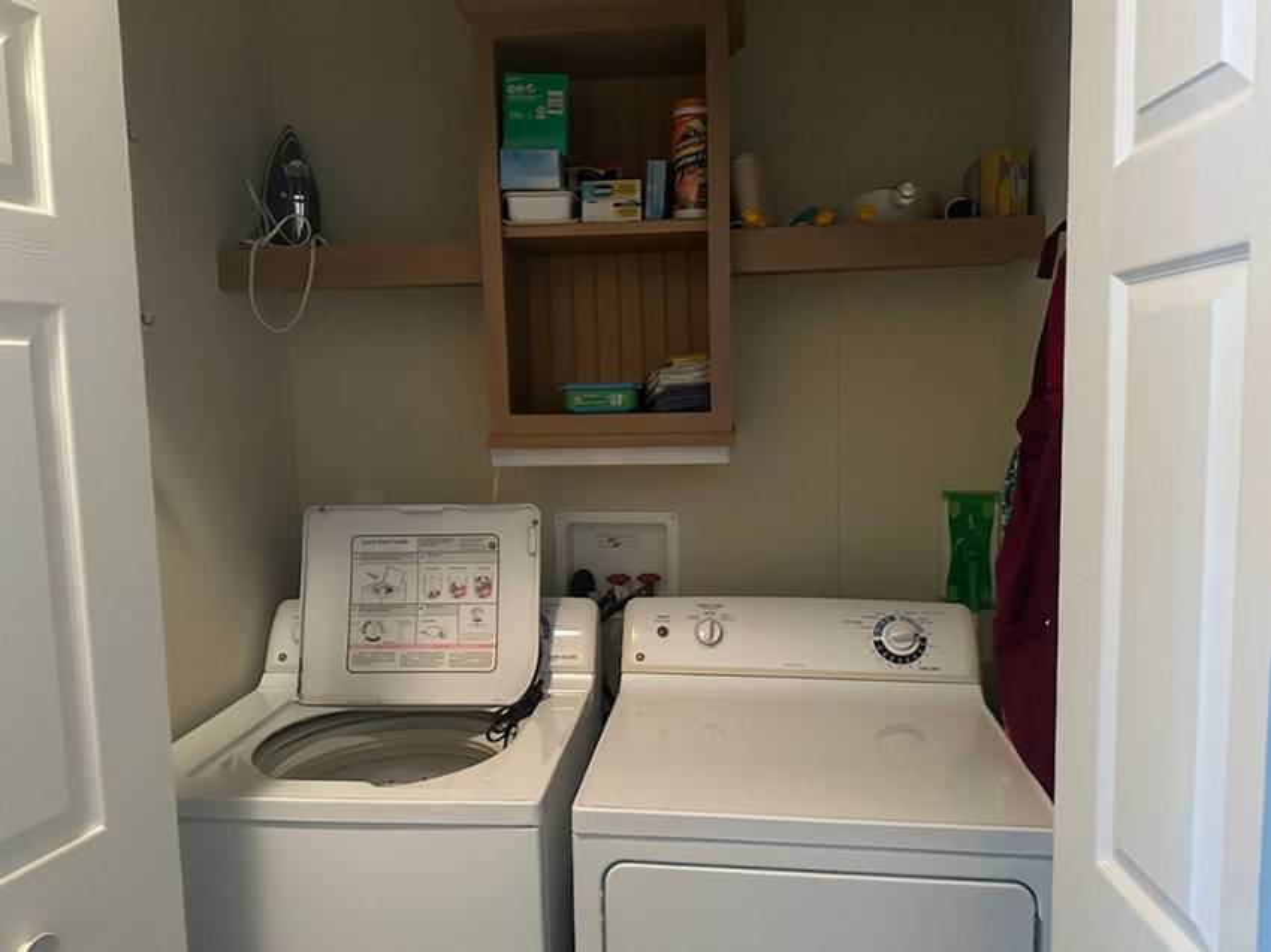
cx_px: 636
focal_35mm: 24
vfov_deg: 56.8
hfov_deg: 71.6
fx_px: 881
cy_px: 476
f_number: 1.78
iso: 1000
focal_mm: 6.86
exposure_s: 1/40
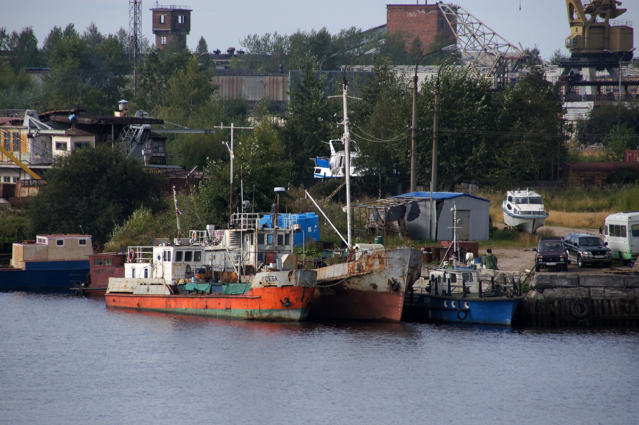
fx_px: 5584
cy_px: 212
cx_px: 320
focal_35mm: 315
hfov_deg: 6.5
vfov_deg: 4.4
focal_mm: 210
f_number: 7.1
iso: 200
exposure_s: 1/640
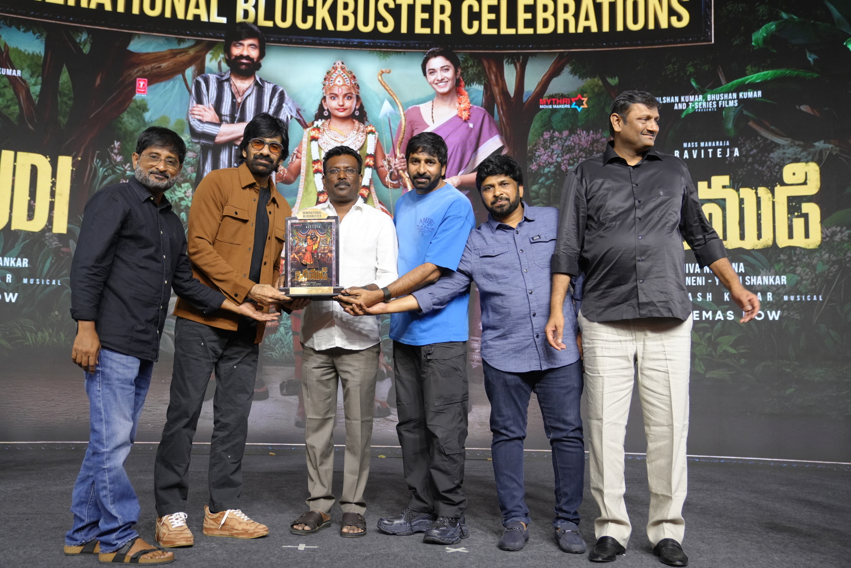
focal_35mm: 36
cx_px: 426
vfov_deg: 36.9
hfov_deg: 53.1
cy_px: 284
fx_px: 851
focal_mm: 36
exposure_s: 1/160
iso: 1600
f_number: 3.5
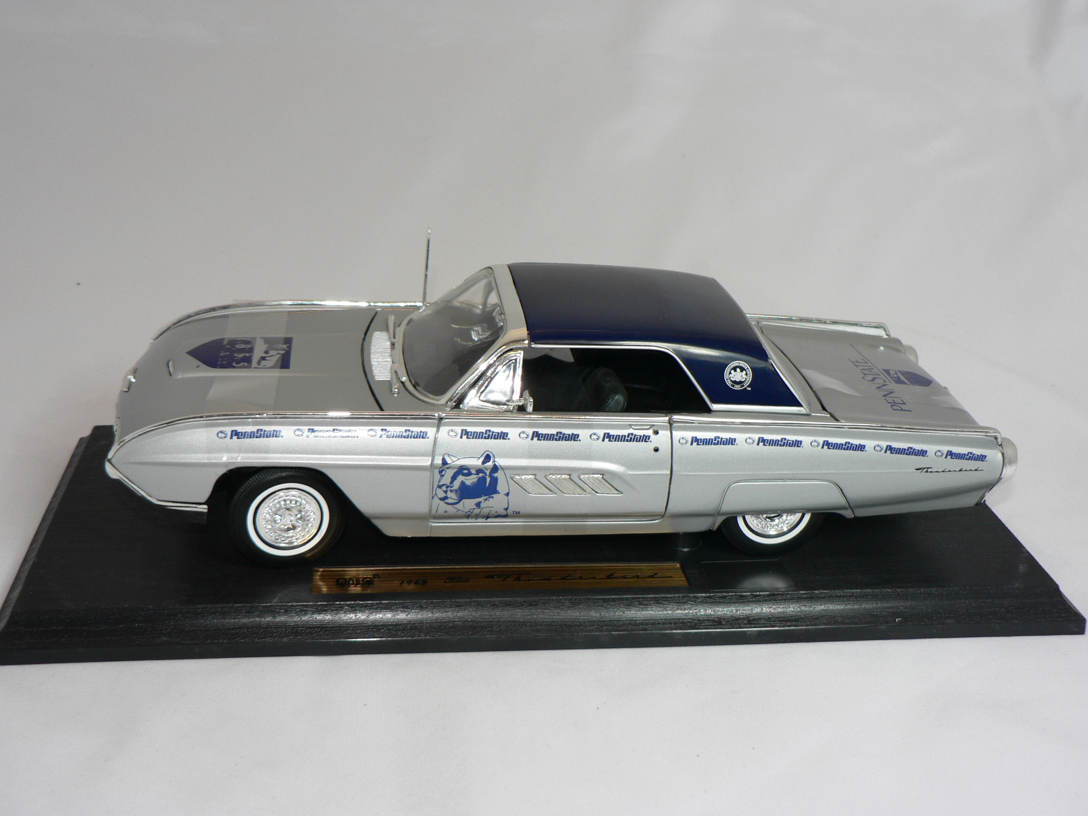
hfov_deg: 44.8
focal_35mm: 42
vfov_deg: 34.3
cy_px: 408
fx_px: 1320
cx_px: 544
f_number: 2.8
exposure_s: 1/60
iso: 80
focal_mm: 7
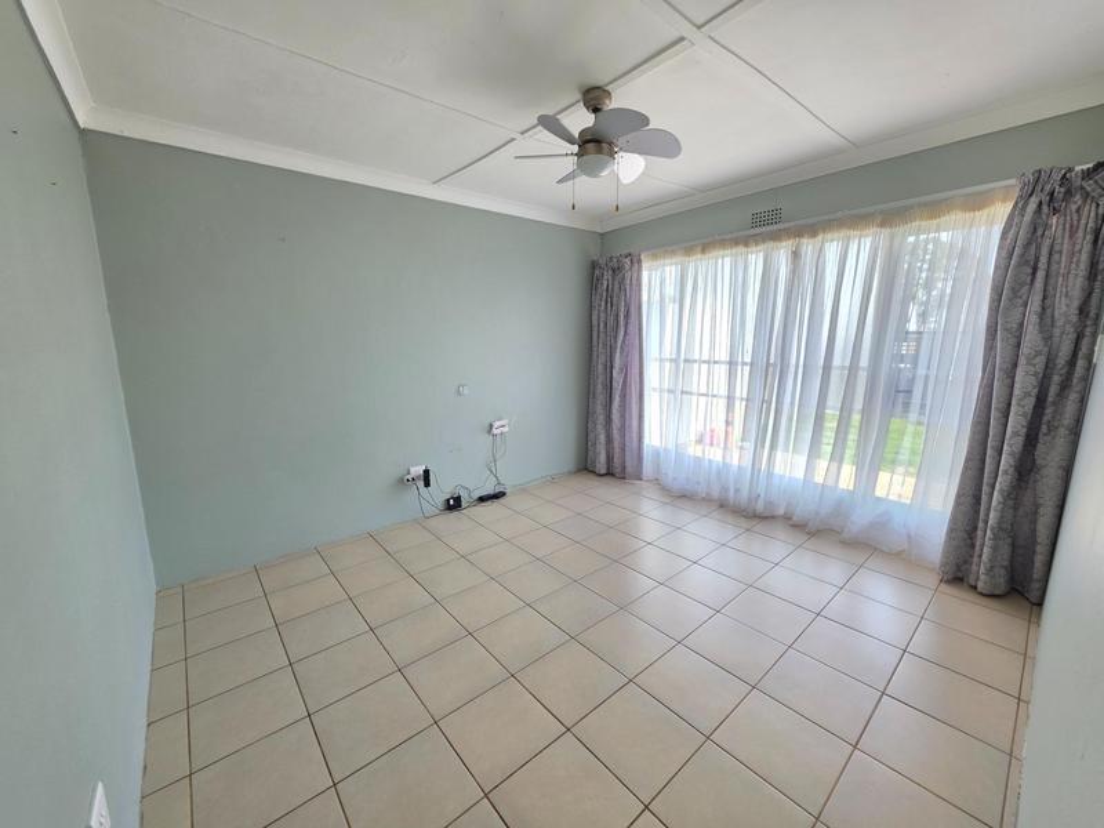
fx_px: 415
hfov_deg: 106.2
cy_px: 414
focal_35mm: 13
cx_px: 552
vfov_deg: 89.9
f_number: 1.9
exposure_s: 1/100
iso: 80
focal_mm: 2.2
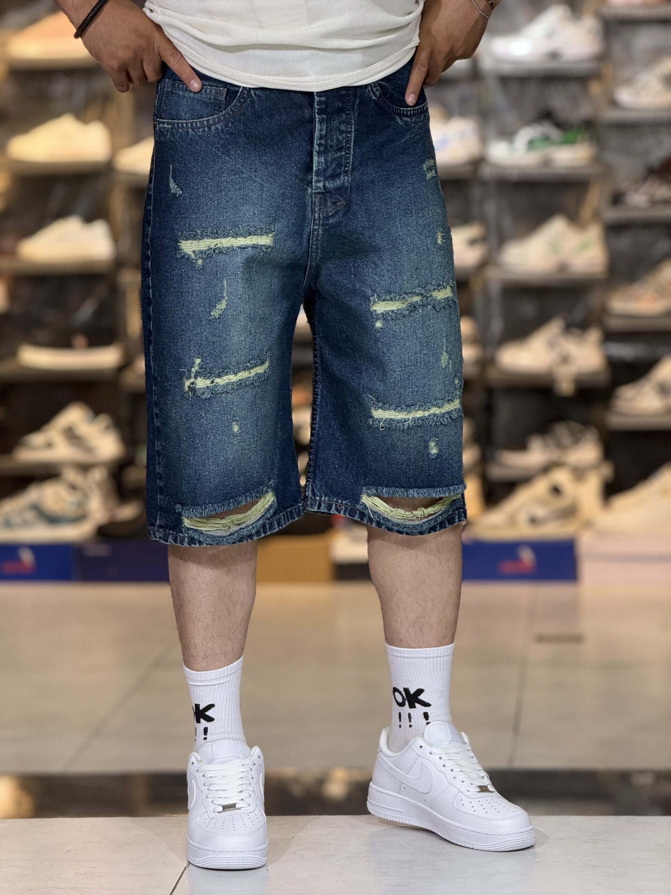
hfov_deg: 12.3
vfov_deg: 16.4
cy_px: 448
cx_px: 336
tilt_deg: -4.4
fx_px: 3101
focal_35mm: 120
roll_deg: +0.4
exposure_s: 1/100
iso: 160
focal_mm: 15.66
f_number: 2.8
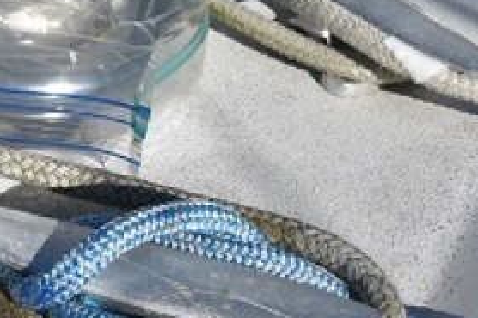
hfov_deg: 20.2
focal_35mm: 97
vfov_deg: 13.8
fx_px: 1287
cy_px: -19
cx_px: -28
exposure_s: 1/500
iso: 200
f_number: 11
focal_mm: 30
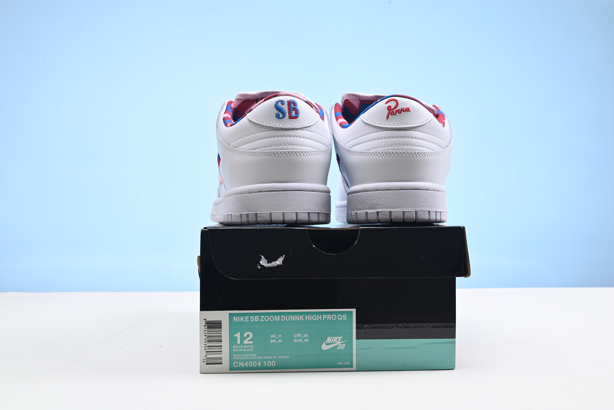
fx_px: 665
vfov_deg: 34.2
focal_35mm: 39
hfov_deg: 49.5
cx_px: 307
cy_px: 205
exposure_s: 1/2
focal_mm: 39
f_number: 16
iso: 100
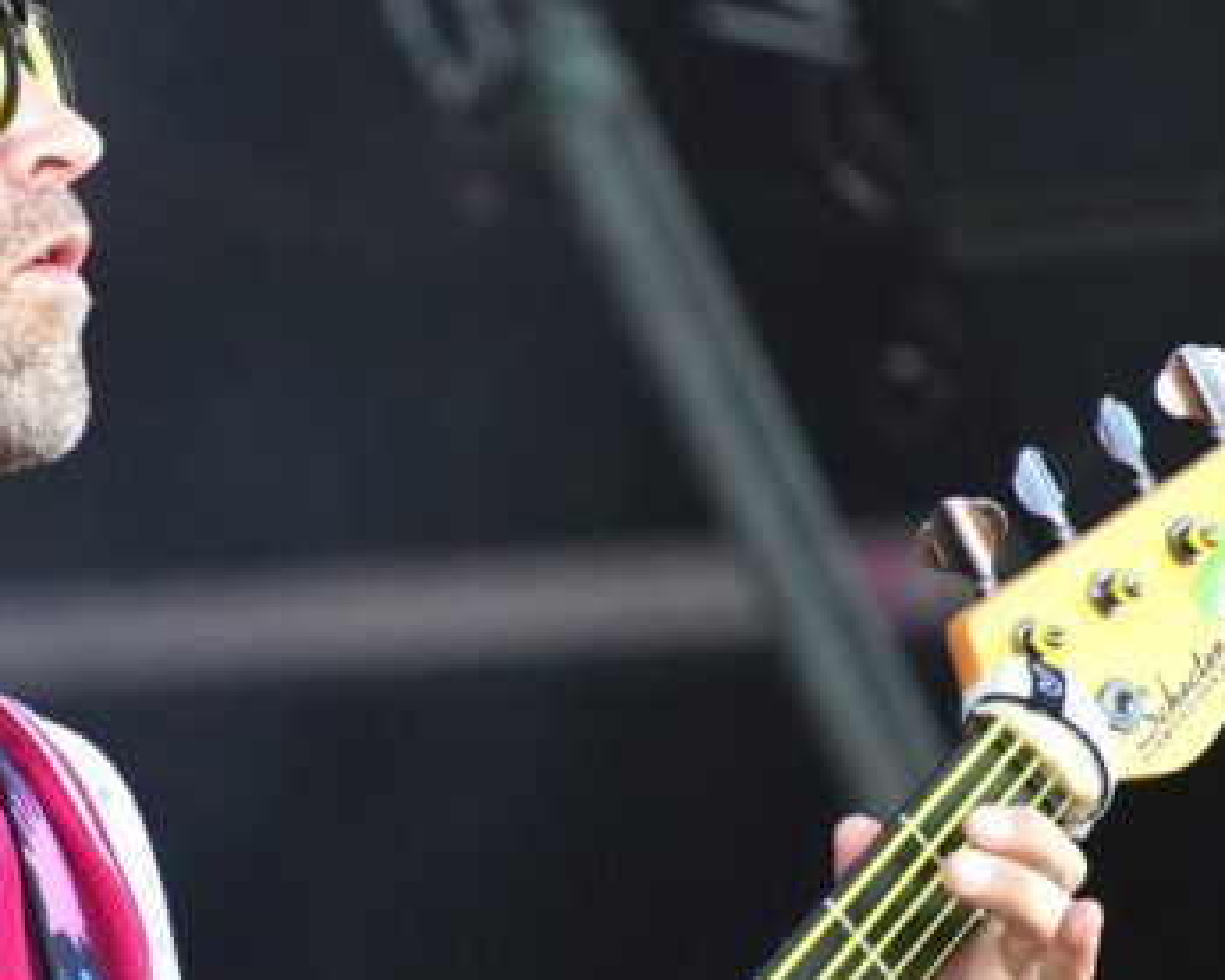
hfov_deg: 2.1
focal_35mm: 941
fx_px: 34116
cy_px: 625
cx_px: 281
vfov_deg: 1.6
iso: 1600
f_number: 6.3
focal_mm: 300
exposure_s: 1/500
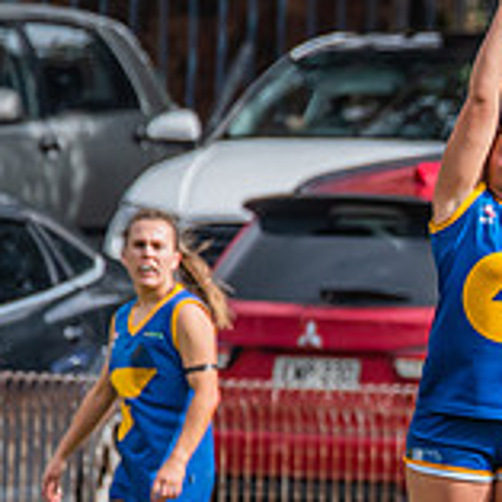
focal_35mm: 2427
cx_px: 1202
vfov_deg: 0.7
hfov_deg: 0.7
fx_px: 39820
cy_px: 444
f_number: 9
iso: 800
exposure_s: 1/1600
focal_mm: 550
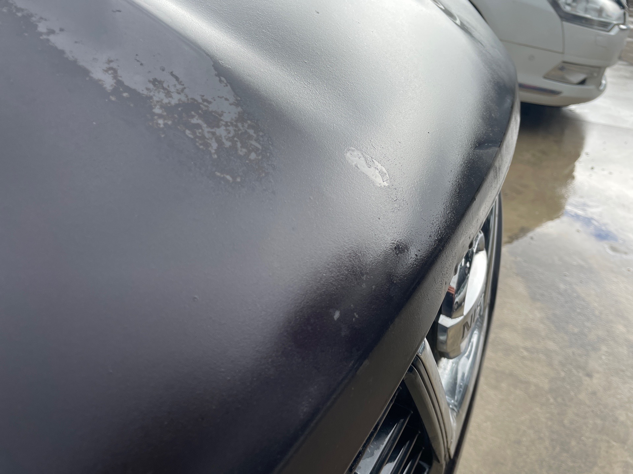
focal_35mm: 26
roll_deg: -0.5
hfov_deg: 67.3
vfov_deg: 53.1
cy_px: 237
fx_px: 475
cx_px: 316
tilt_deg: -33.5
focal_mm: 4.2
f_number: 1.6
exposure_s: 1/447
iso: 32
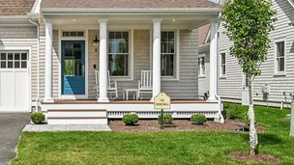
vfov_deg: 26.9
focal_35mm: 43
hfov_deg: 44.8
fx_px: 335
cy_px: 20
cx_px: 55
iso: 400
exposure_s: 1/2500
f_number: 8
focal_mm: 25
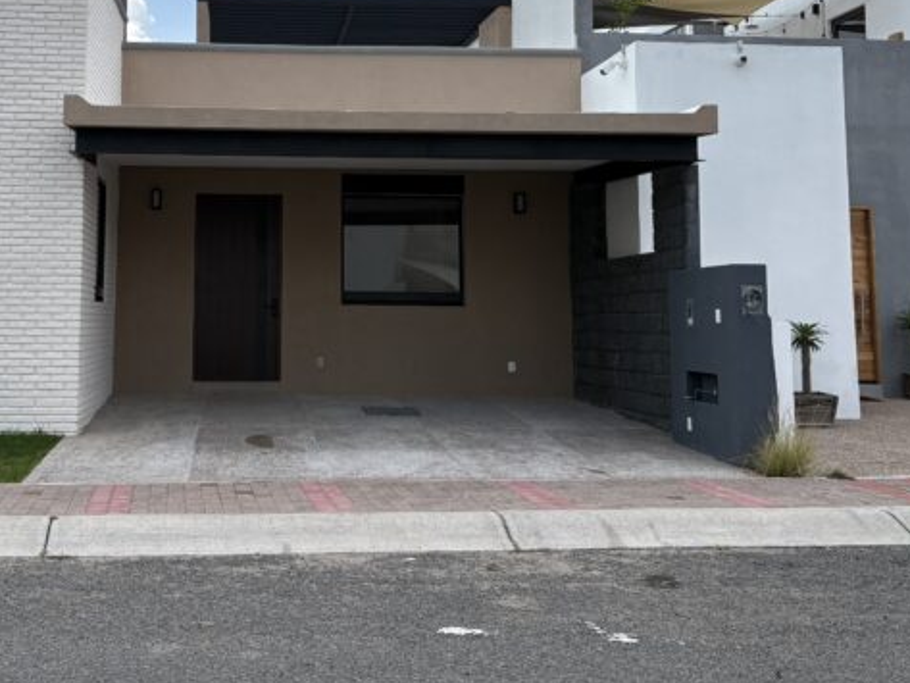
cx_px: 291
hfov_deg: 42.3
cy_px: 183
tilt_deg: +8.7
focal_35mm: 44
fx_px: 1157
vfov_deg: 32.4
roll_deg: +0.1
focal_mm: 5.96
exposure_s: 1/4065
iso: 50
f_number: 1.6
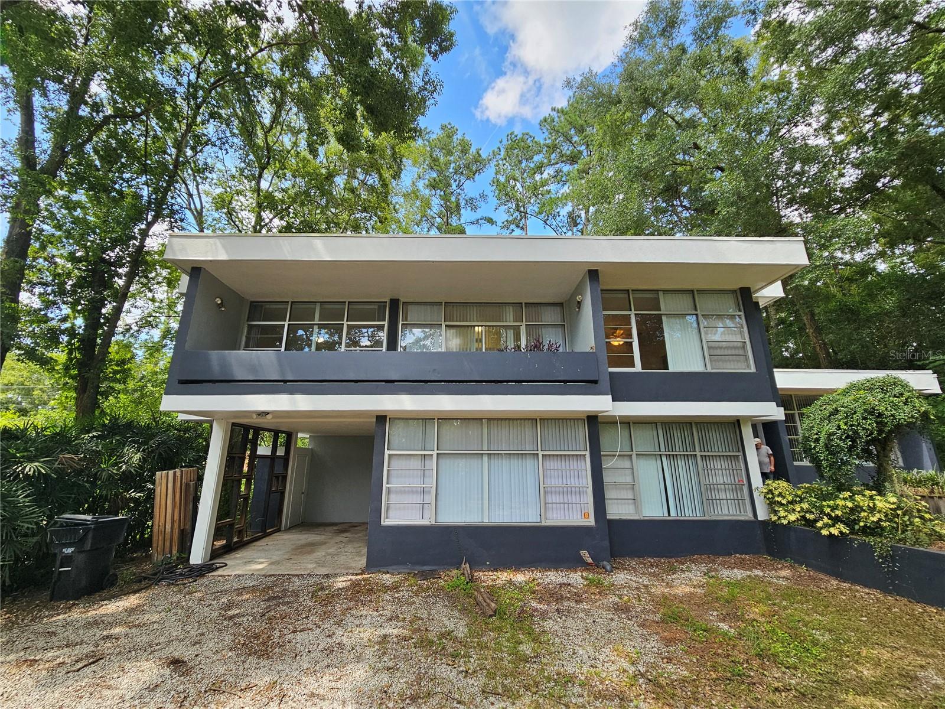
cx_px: 472
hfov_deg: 106.2
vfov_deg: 89.9
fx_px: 355
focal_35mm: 13
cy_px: 354
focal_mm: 2.2
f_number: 2.2
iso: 50
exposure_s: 1/367
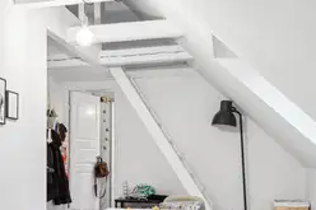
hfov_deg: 44.3
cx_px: 124
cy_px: 158
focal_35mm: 44
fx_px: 386
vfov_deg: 30.0
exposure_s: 1/3.33
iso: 800
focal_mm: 26
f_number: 11
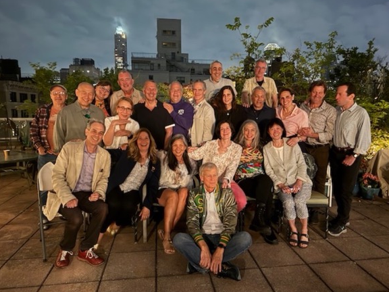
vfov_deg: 54.9
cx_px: 200
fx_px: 281
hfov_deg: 69.4
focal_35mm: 25
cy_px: 143
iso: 2500
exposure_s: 1/15
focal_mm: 6.76
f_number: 1.78
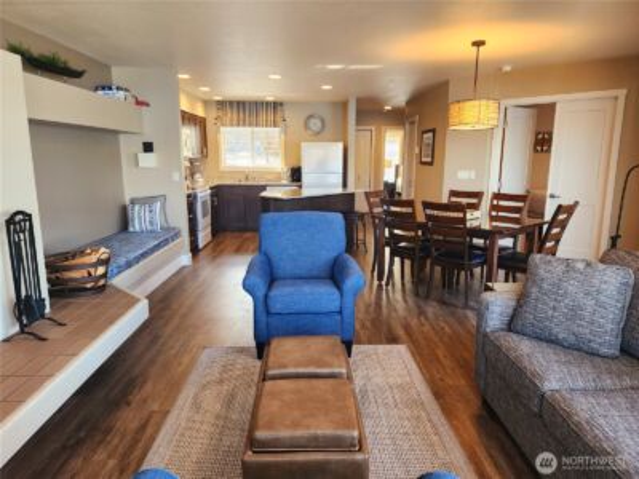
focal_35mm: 23
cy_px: 240
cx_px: 320
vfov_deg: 58.9
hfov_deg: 73.9
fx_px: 425
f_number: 1.8
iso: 160
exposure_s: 1/120
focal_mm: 6.4
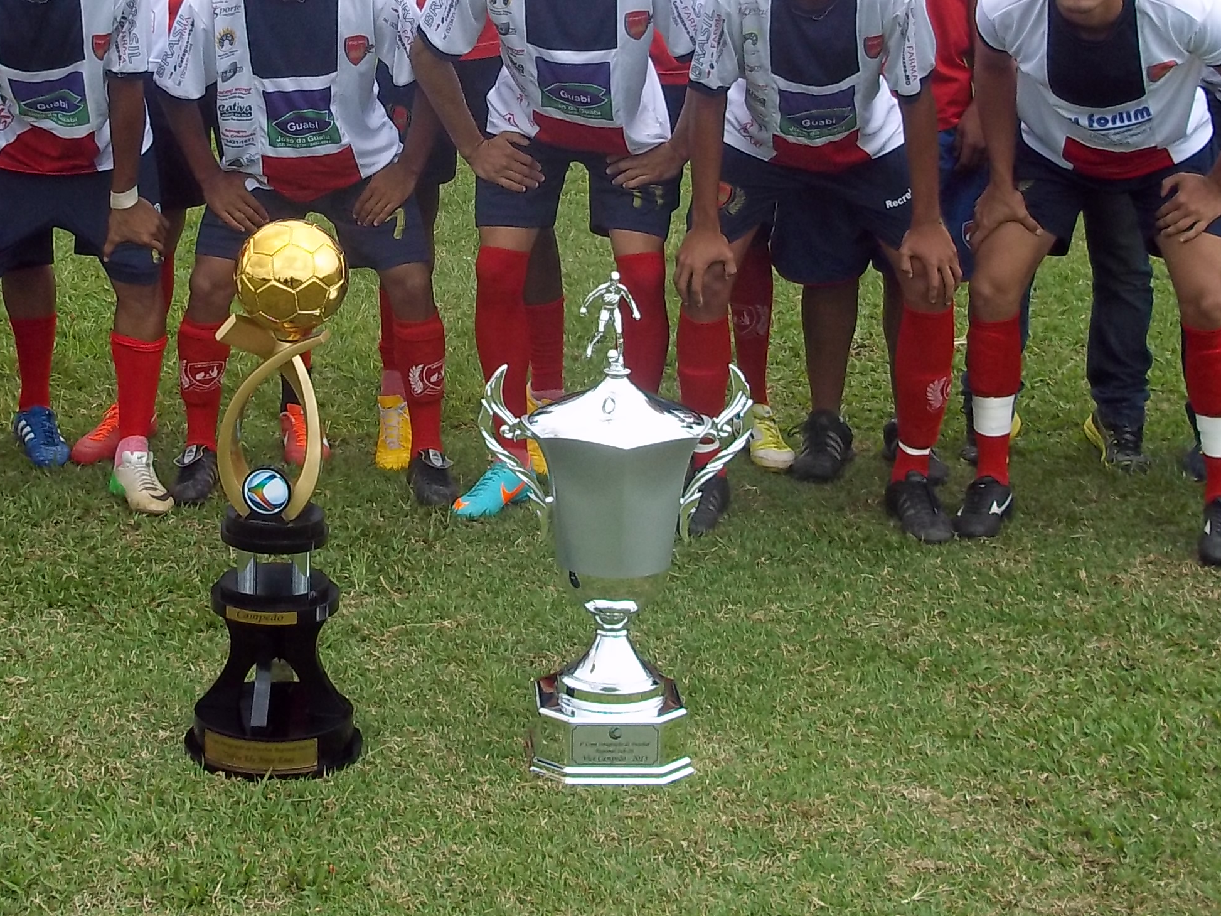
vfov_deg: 19.6
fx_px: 2610
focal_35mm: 74
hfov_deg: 26.2
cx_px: 395
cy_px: 137
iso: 80
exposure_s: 1/400
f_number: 3.1
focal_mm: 6.5
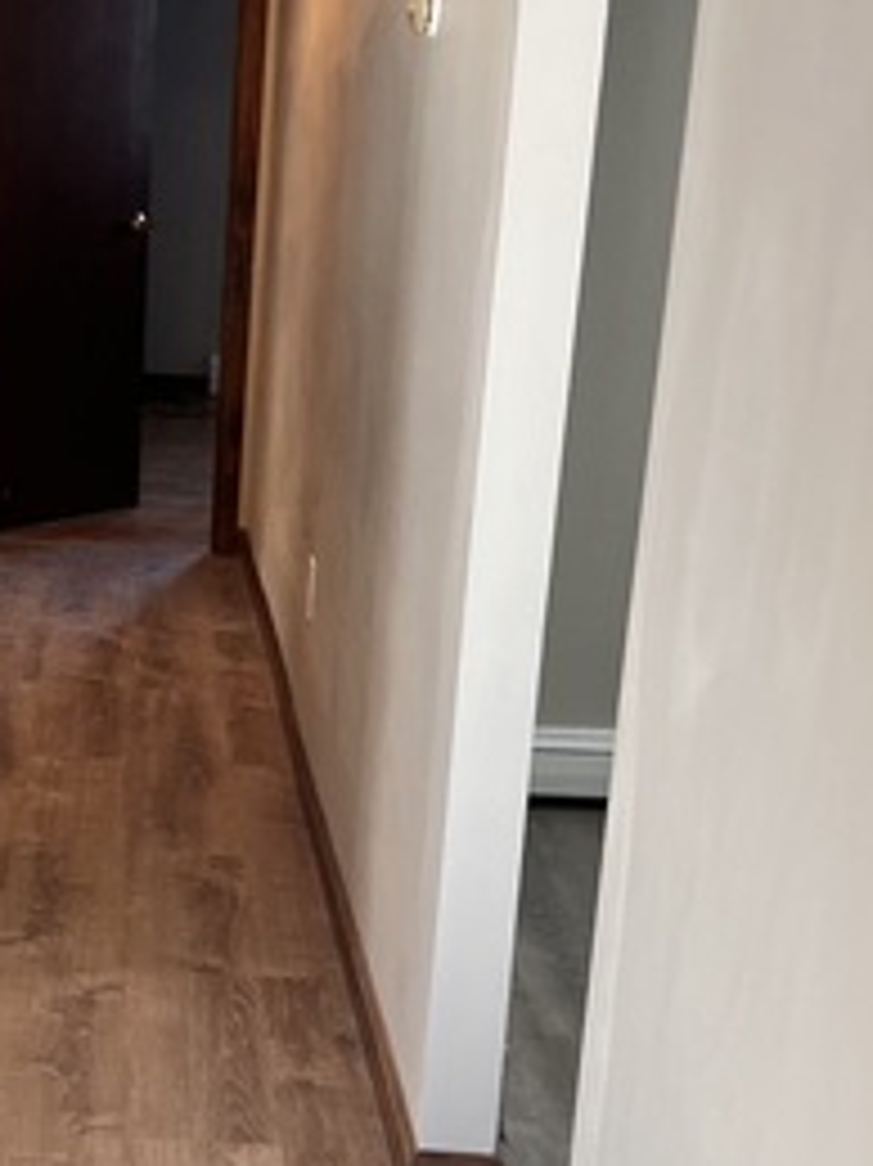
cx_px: 140
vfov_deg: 28.8
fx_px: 2255
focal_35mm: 67
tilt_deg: -16.4
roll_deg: -2.6
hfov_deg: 21.6
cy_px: 781
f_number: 1.5
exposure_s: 1/121
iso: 125
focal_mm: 5.7
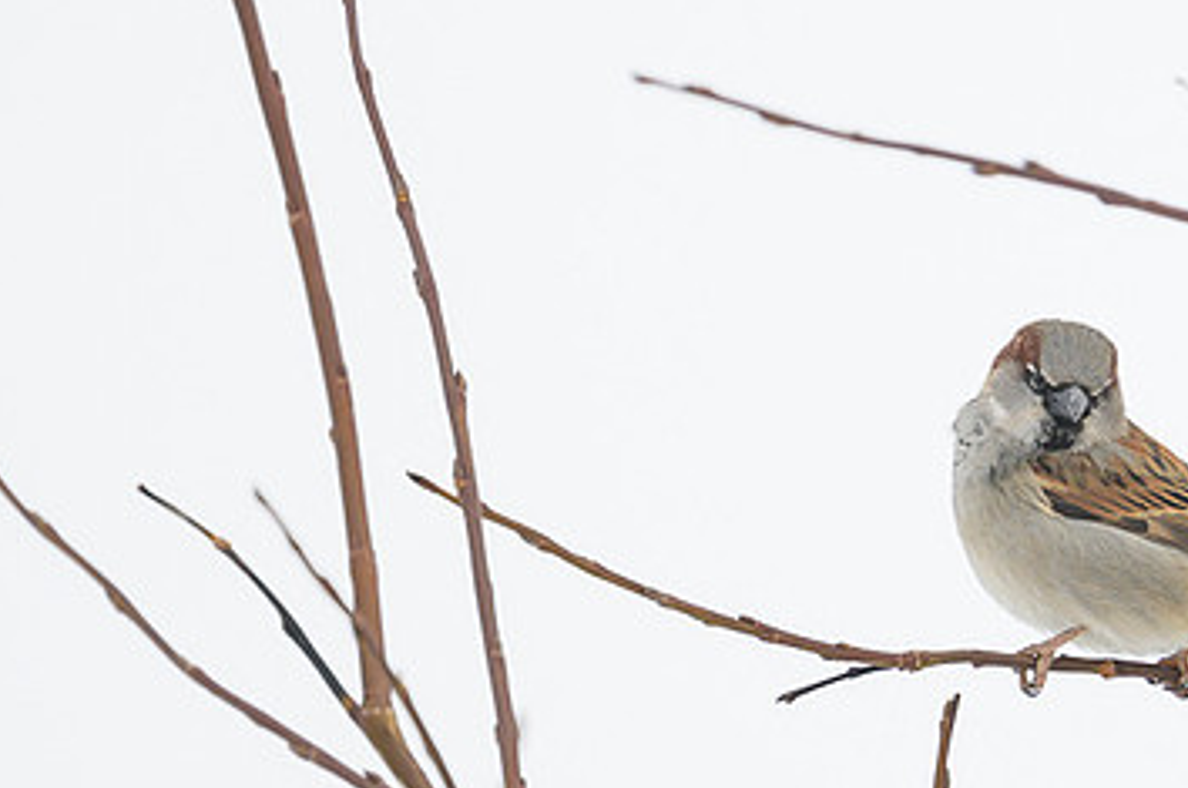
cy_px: 407
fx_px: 51739
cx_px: 1185
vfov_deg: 0.9
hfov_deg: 1.3
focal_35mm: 1570
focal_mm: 560
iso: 400
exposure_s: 1/800
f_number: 4
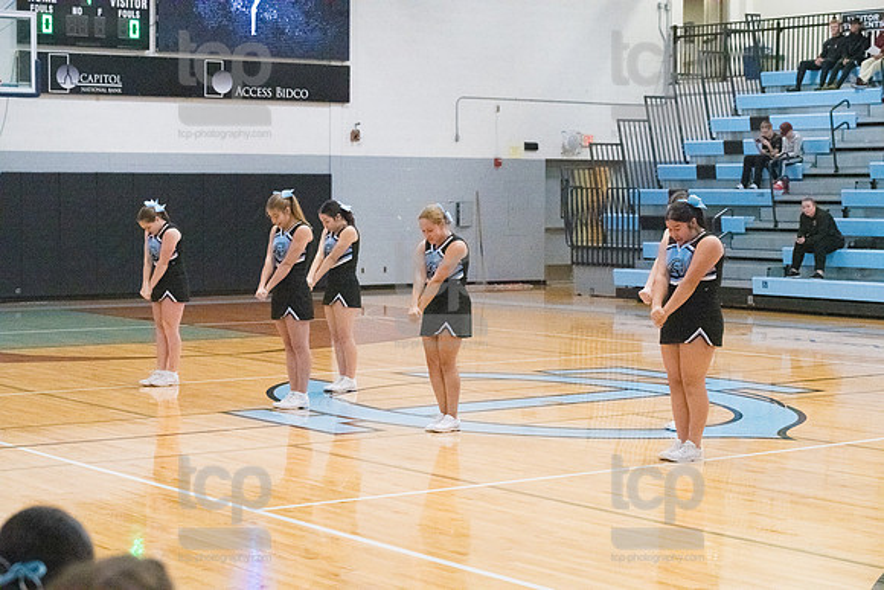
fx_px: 1965
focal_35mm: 80
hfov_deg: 25.4
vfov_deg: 17.1
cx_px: 442
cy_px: 295
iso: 10000
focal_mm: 80
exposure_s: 1/1250
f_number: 5
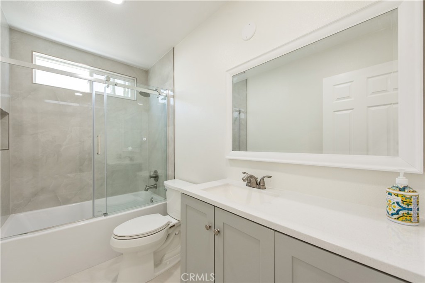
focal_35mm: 14
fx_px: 165
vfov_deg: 81.2
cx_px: 212
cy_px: 142
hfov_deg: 104.2
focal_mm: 14
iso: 400
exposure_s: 1/125
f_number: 5.6
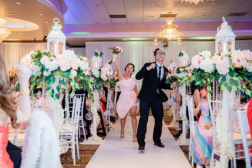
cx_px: 120
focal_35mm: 54
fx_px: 376
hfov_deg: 37.0
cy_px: 83
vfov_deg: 25.2
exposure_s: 1/160
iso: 1600
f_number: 3.5
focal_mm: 47
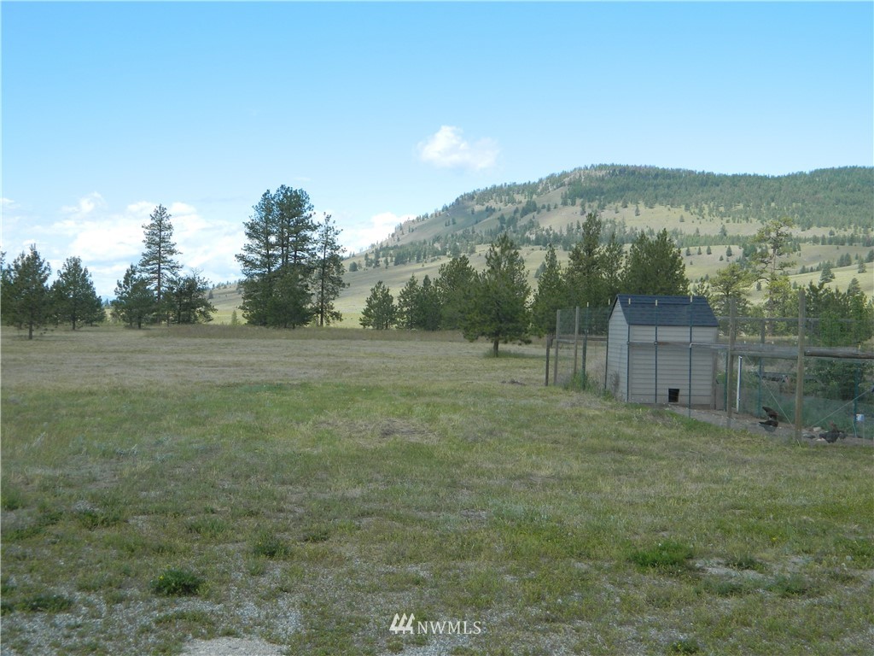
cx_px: 437
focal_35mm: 41
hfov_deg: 45.8
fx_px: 1035
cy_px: 328
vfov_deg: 35.1
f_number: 3.5
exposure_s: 1/500
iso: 80
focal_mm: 7.3
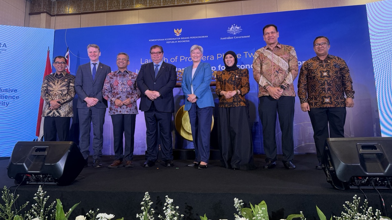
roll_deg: +0.4
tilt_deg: +7.7
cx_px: 191
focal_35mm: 27
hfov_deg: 69.9
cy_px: 88
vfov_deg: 42.7
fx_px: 281
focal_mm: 6.76
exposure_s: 1/100
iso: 320
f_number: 1.78
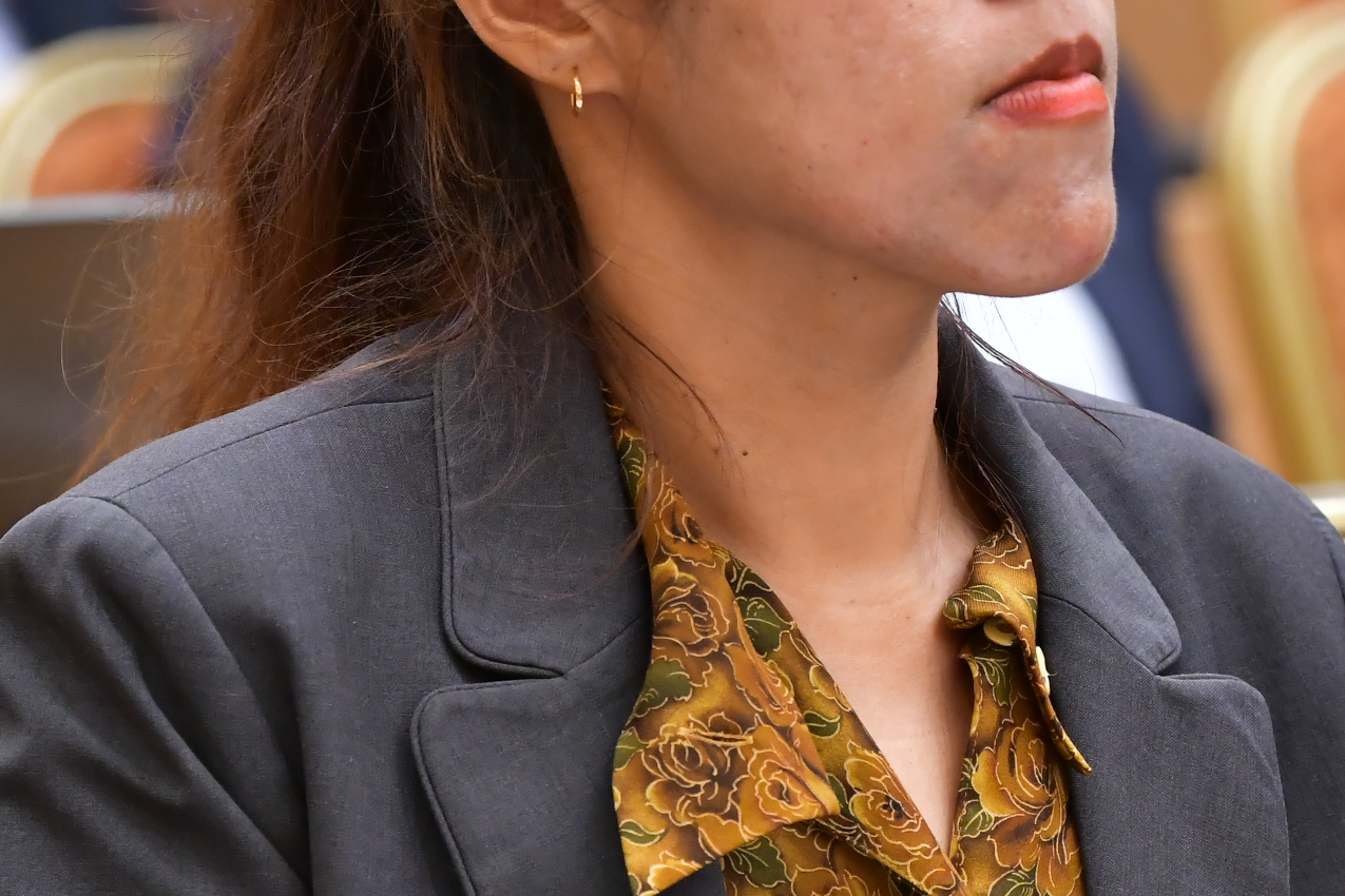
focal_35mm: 437
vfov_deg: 3.1
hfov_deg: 4.7
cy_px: 232
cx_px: 1040
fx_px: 16326
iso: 2000
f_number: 4
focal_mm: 135
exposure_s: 1/100
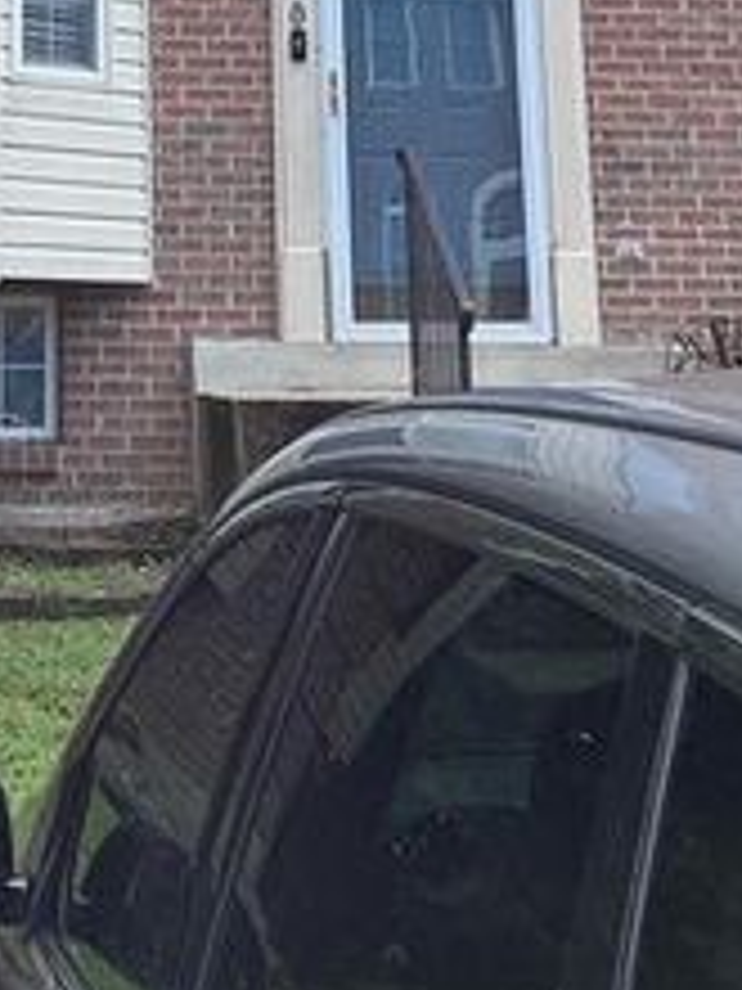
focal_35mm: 94
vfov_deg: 19.0
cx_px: 76
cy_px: -362
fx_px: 2687
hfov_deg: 15.5
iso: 25
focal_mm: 3.3
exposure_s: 1/791
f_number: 2.4
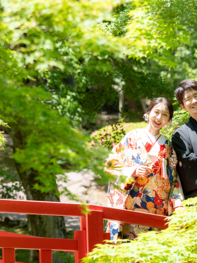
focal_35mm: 228
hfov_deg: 6.5
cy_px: 131
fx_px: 1731
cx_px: 142
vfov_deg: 8.7
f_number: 3.5
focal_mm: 105
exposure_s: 1/2500
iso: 1000
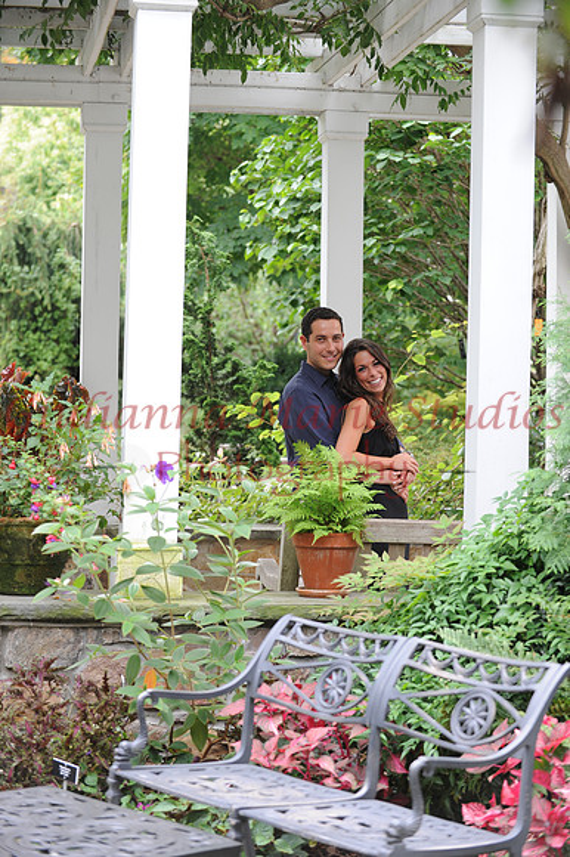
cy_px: 428
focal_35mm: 90
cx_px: 285
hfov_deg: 15.2
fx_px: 2140
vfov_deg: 22.6
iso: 500
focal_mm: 90
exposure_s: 1/100
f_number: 5
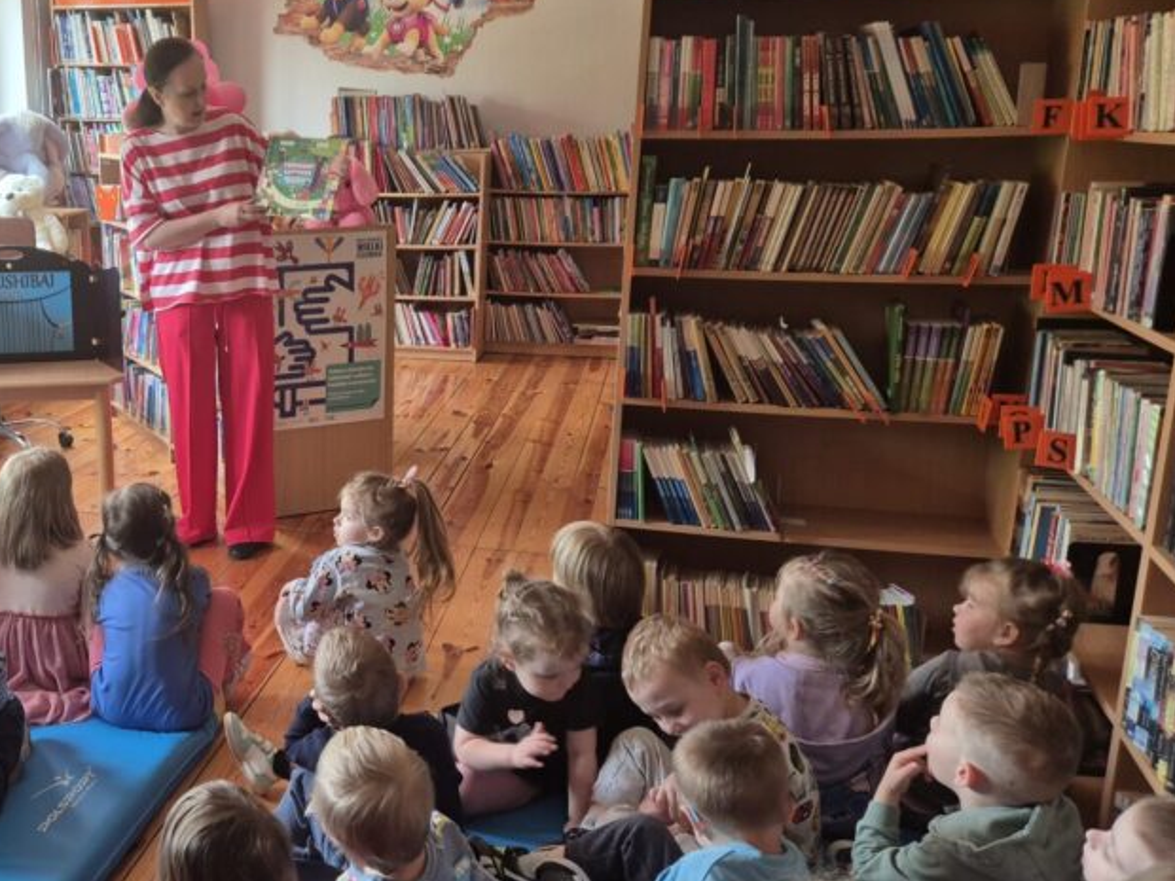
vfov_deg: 37.7
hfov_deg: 46.9
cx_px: 273
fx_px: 1290
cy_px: 428
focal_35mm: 38
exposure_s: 1/100
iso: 160
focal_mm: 5.4
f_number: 1.8
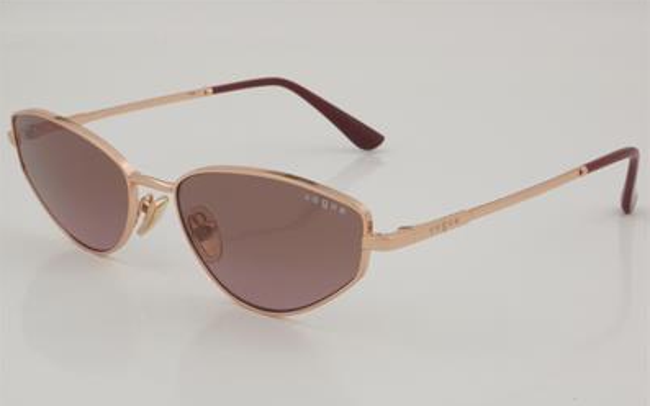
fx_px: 1364
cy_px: 210
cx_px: 324
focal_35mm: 77
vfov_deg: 16.9
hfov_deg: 26.8
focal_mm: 50
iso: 100
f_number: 32
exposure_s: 1/3
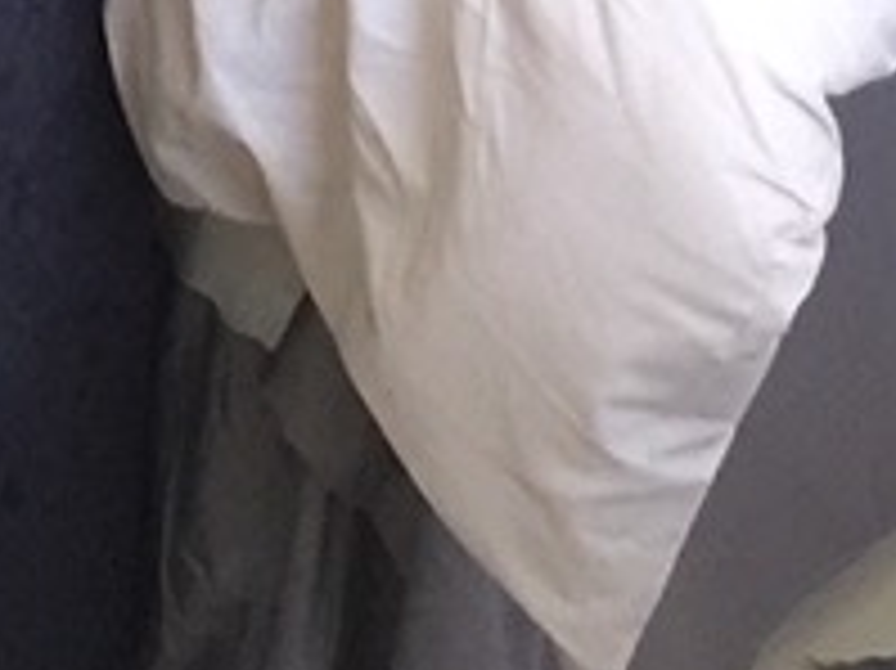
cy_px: -1470
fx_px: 5277
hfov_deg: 9.7
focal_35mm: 204
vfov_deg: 6.5
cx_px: 378
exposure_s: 1/17
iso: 100
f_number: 2.2
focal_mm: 4.15
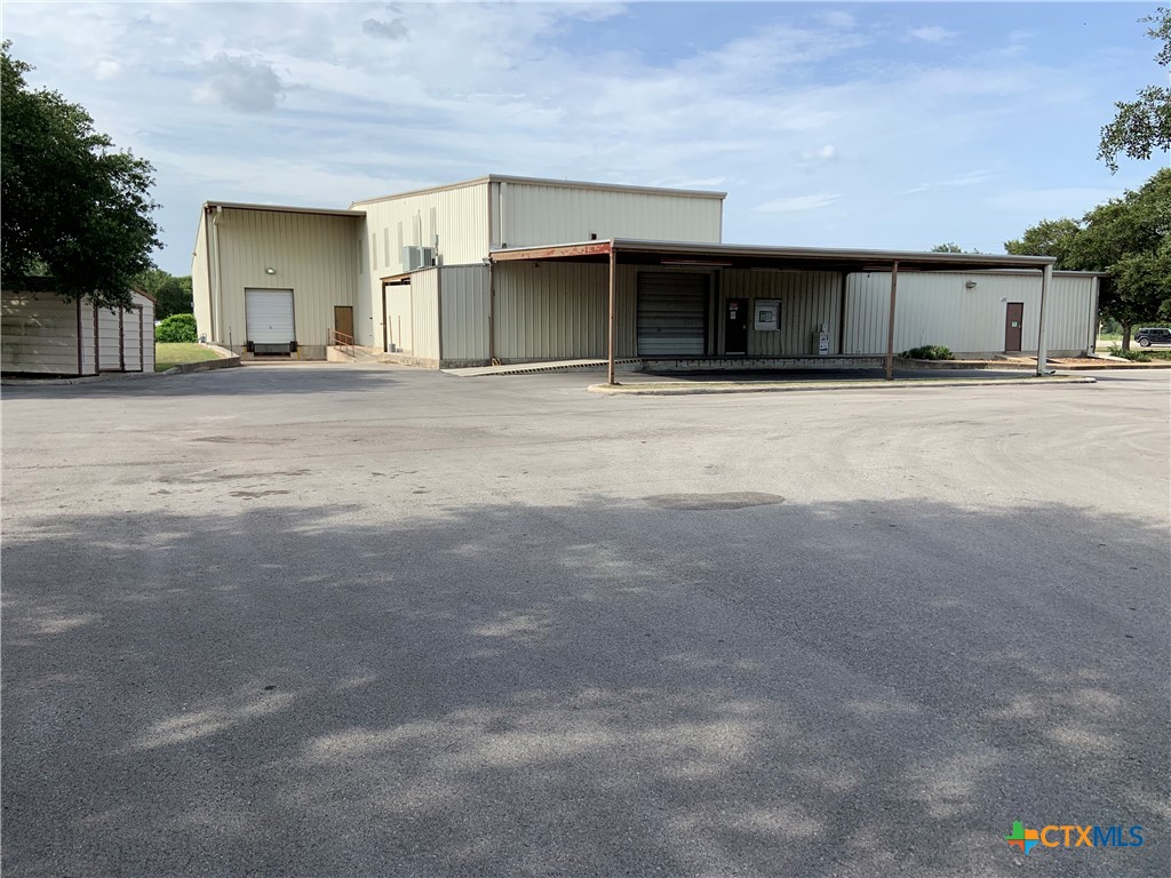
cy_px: 439
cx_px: 586
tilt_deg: -6.0
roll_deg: -0.4
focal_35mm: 26
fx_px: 880
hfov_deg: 67.3
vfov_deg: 53.1
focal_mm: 4.25
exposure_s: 1/1953
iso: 25
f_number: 1.8
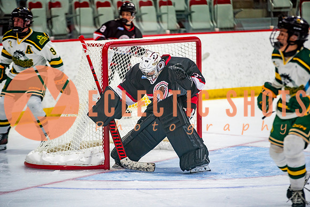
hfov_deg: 10.3
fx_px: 1723
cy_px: 104
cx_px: 155
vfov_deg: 6.9
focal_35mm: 200
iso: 2000
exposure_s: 1/640
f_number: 2.8
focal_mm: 200
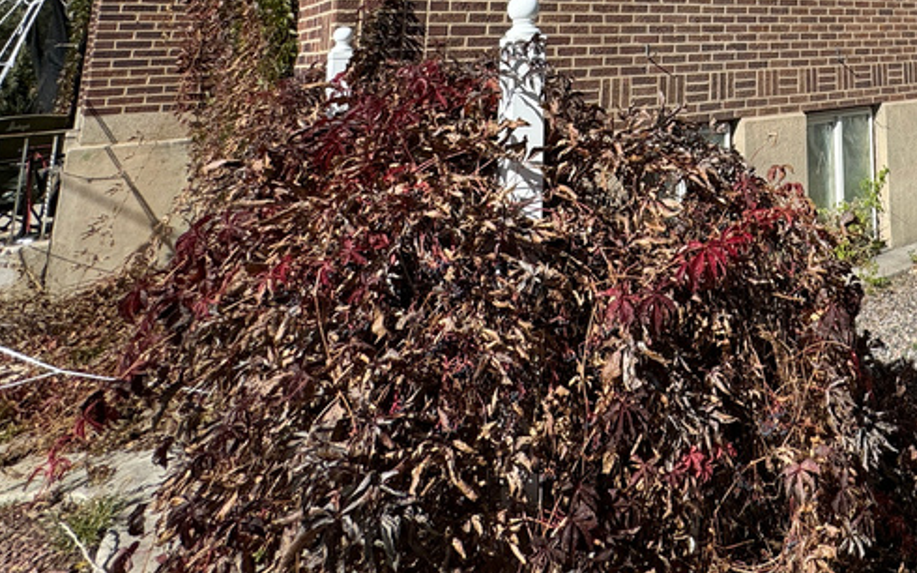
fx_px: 775
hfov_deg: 51.4
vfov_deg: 33.6
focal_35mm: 31
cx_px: 880
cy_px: -101
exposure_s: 1/2985
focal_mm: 2.22
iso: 50
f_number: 2.2
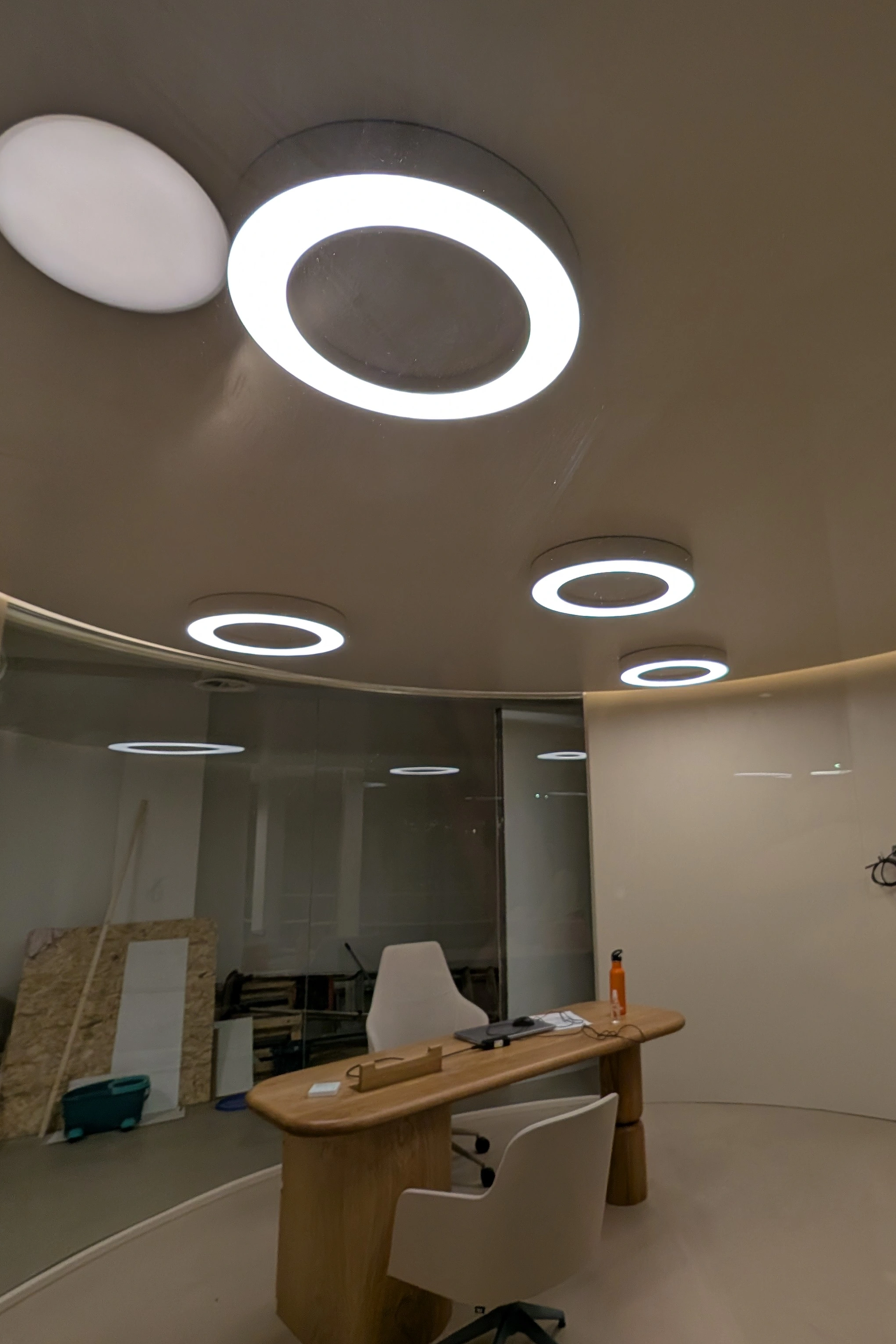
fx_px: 672
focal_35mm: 18
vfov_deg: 90.0
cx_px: 607
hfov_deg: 65.4
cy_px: 672
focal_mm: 1.95
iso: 71
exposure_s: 1/50
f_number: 2.2
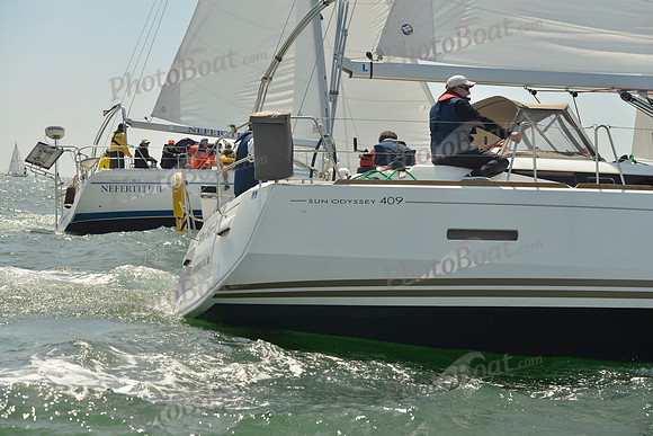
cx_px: 326
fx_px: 1270
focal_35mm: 70
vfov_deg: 19.5
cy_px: 218
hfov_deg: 28.8
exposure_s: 1/1250
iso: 200
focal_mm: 70
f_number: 6.3
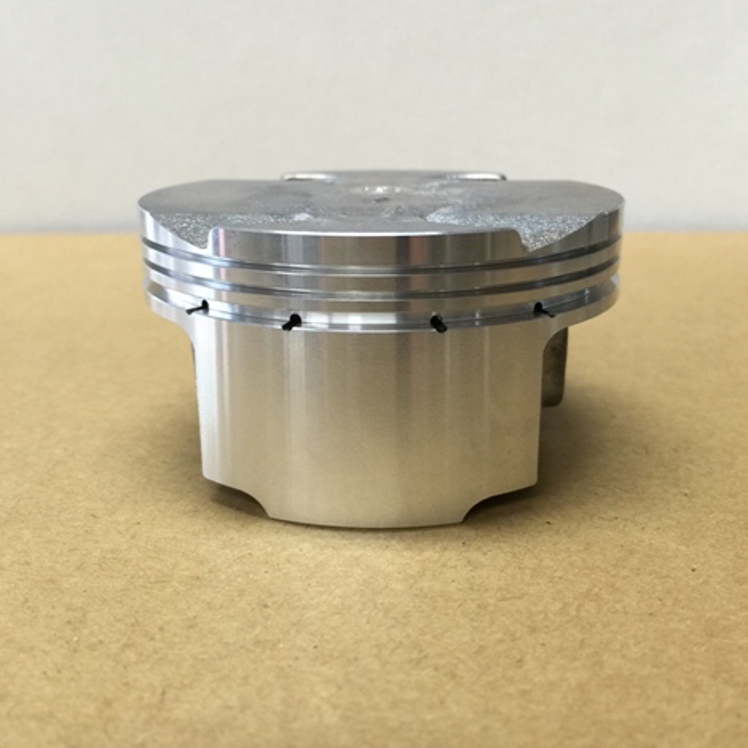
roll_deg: -1.1
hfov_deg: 47.2
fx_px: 856
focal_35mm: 35
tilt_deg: -18.6
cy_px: 380
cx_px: 378
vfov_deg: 47.2
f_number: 2.2
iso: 50
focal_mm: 4.15
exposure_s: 1/30
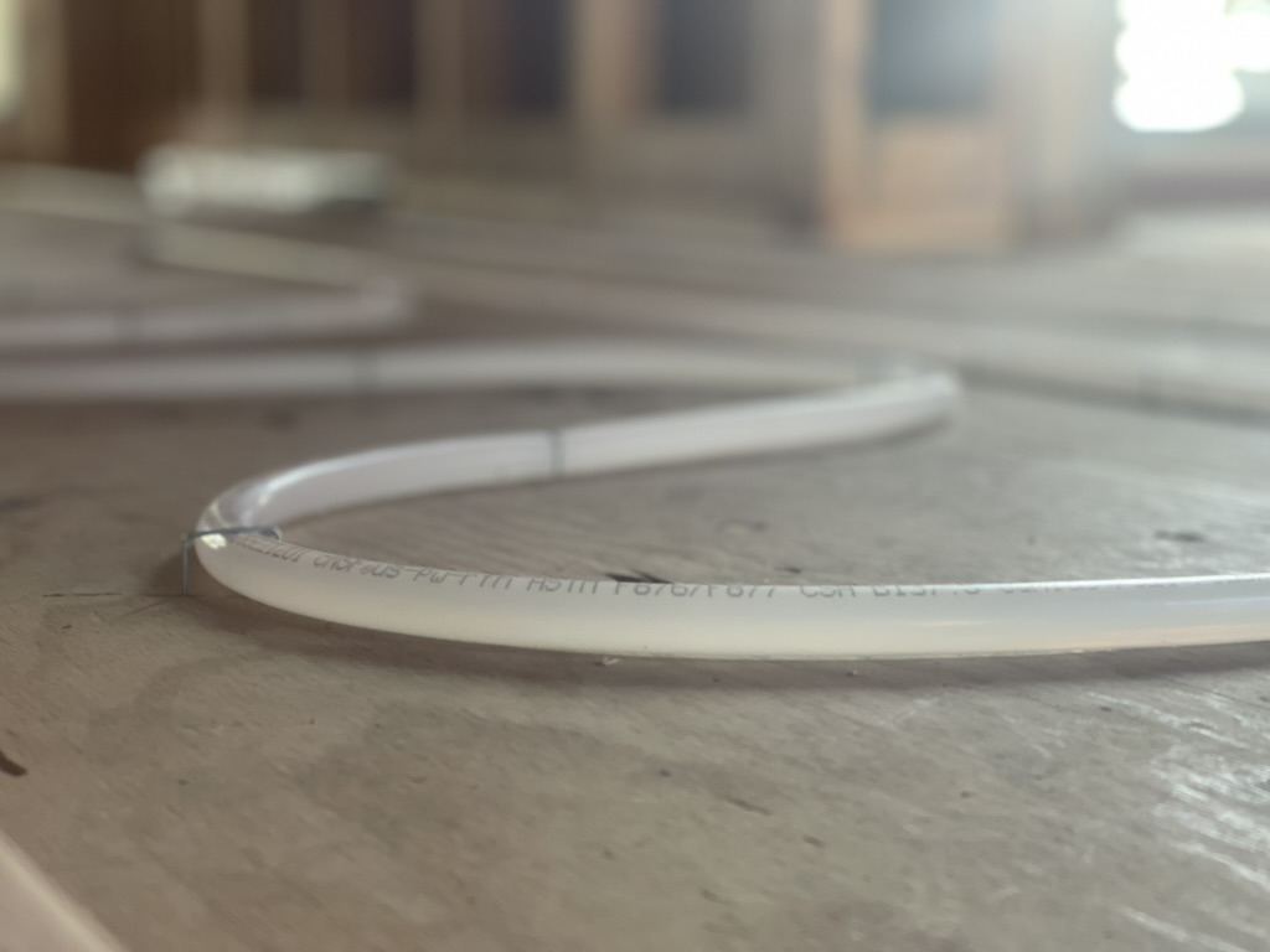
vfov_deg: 22.9
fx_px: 2348
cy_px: 476
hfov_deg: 30.3
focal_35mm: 64
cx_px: 635
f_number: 2.2
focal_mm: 7.5
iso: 125
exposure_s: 1/40
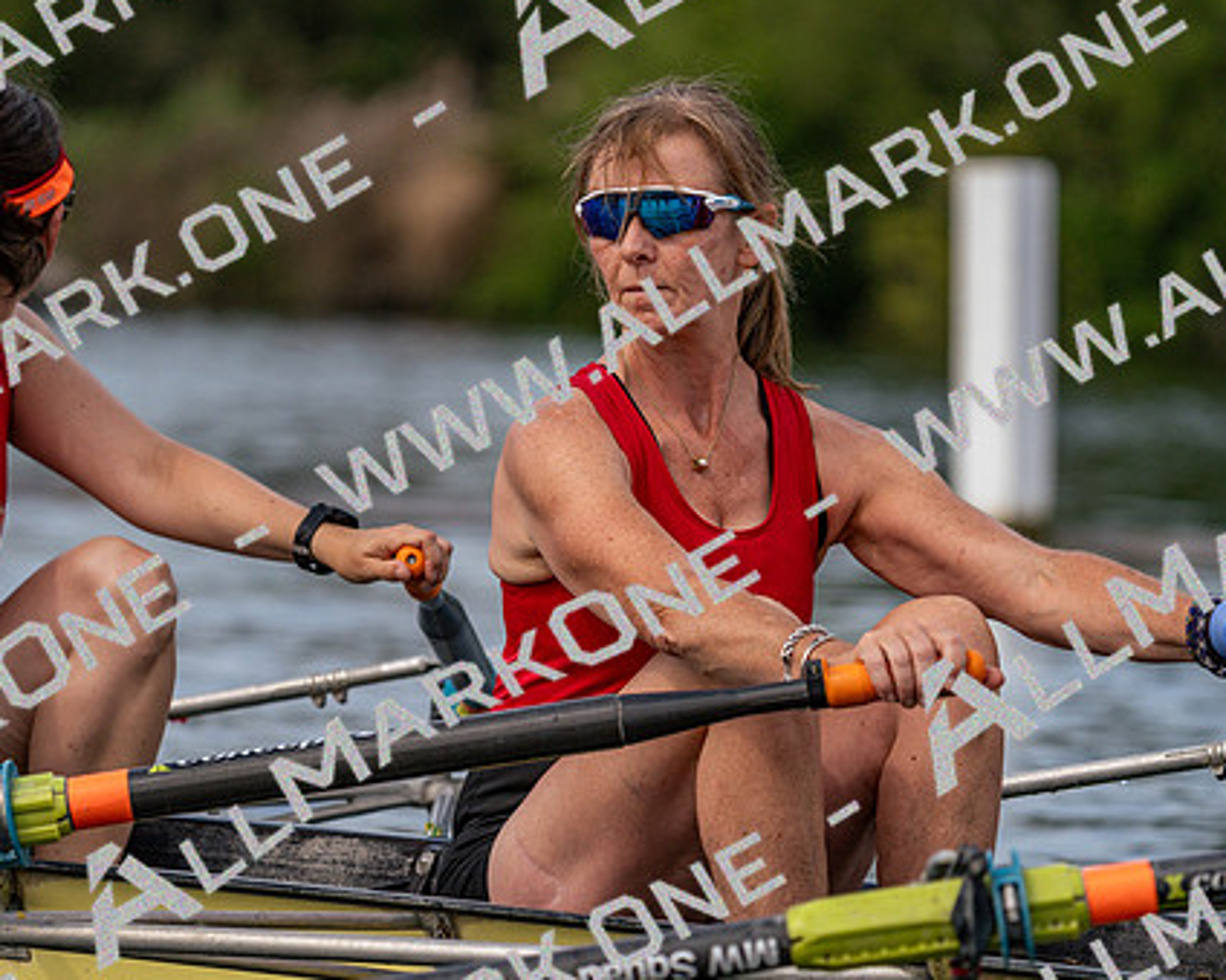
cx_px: 674
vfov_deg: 4.3
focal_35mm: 356
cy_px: 522
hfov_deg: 5.4
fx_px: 12914
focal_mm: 277
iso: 320
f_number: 5.6
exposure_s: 1/1600
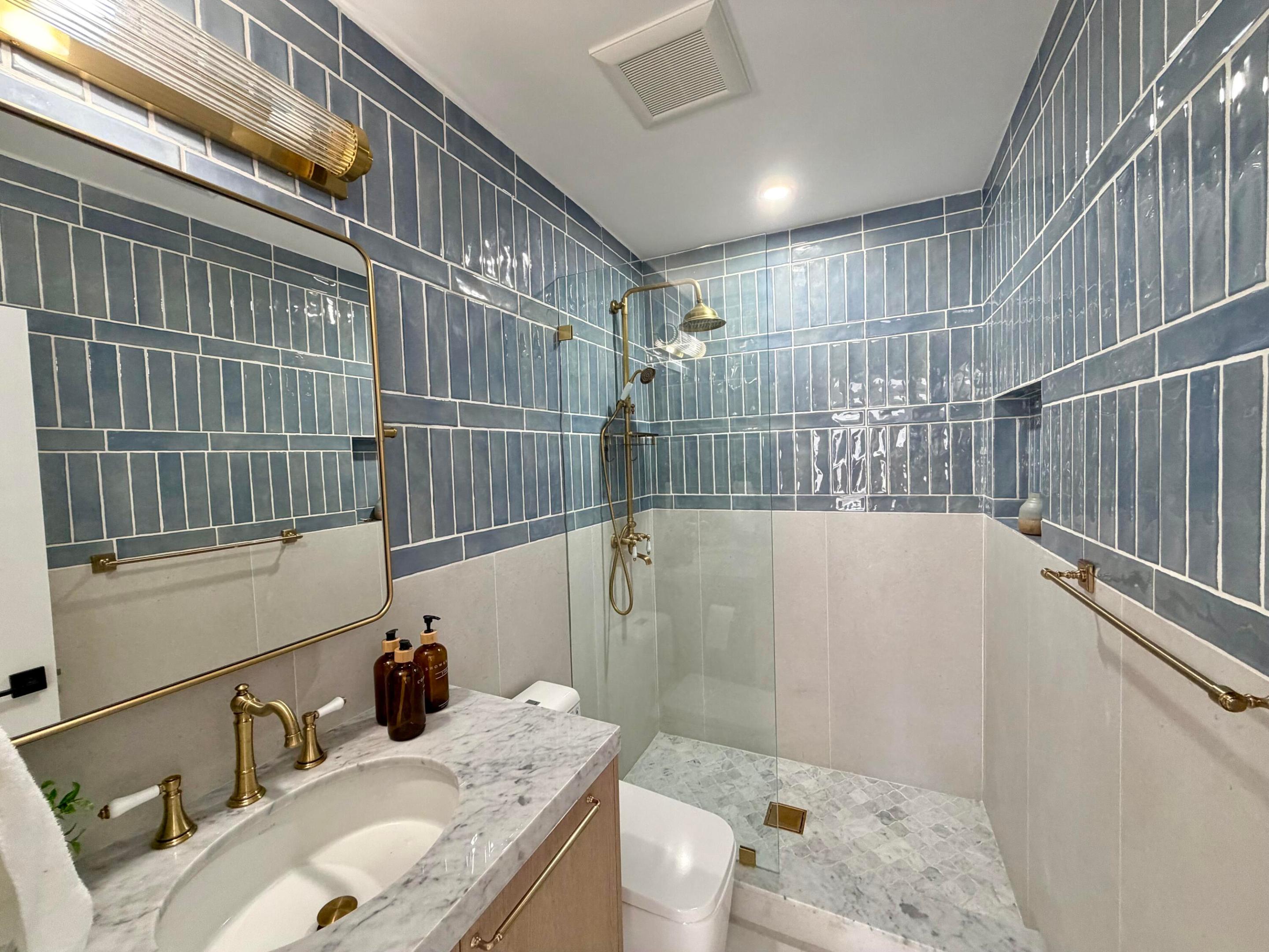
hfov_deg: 102.1
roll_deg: +2.1
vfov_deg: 85.7
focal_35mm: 14
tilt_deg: -2.4
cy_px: 476
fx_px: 513
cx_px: 634
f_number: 2.2
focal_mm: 2.22
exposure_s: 1/60
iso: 250
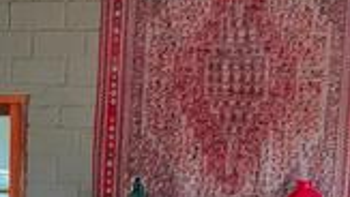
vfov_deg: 8.6
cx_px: -21
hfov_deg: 15.1
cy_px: 268
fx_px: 1291
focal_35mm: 139
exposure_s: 1/50
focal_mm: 3.98
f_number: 1.8
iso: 100
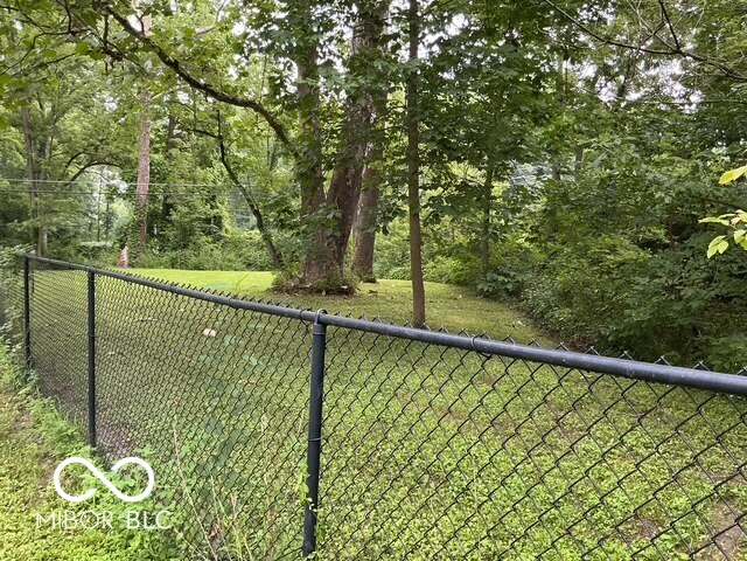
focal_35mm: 29
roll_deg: -0.5
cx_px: 374
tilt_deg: -2.9
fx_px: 626
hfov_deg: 61.7
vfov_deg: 48.2
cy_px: 280
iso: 64
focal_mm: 3
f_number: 1.8
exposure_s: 1/120
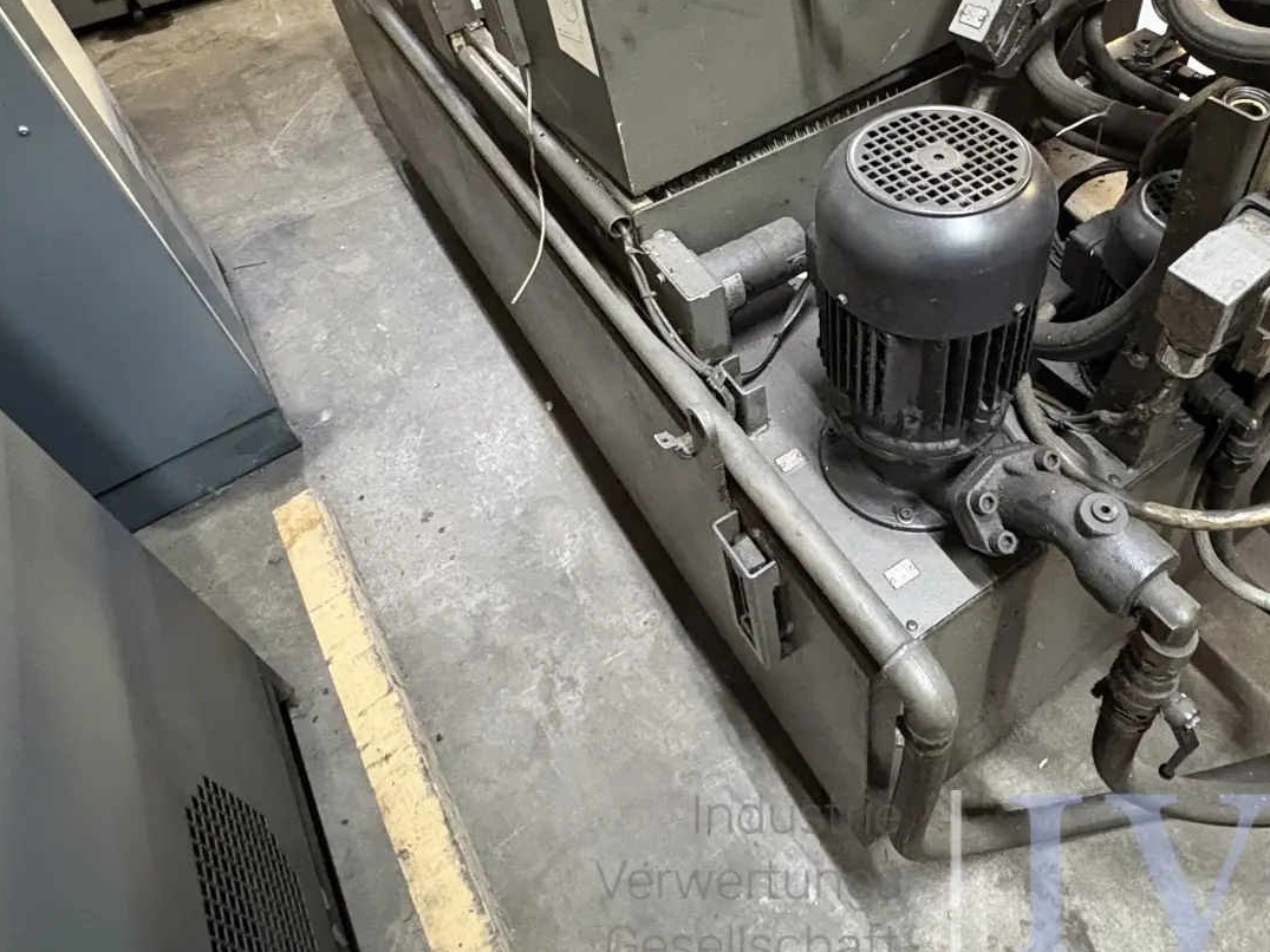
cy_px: 286
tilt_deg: -44.3
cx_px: 763
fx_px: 917
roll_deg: +6.4
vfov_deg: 53.3
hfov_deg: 68.7
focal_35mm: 25
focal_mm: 2.22
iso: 800
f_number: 2.2
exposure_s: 1/25
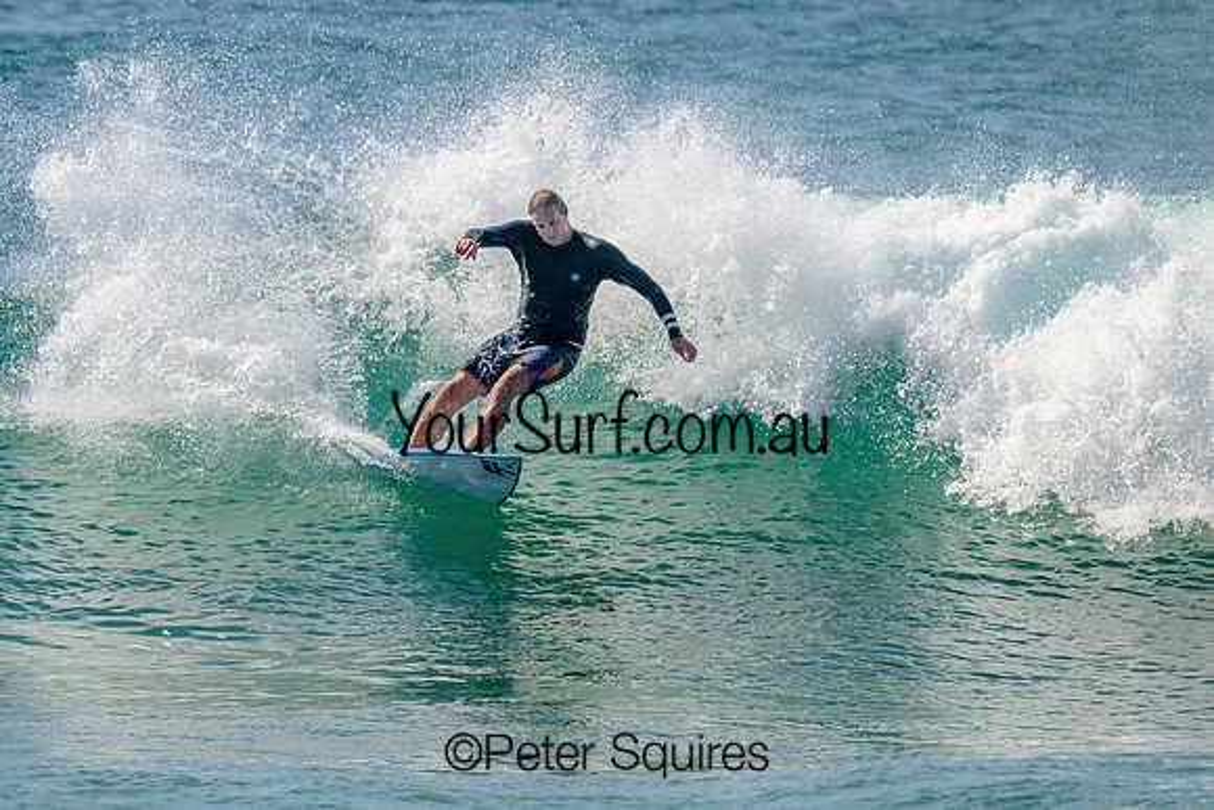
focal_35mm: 730
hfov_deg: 2.8
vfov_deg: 1.9
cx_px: 468
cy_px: 417
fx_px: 24614
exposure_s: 1/2000
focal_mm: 580
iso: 500
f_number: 11
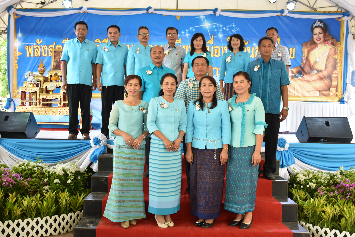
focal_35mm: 39
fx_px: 385
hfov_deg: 49.6
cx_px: 178
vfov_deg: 34.2
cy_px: 118
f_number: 4.5
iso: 400
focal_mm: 26
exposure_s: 1/80
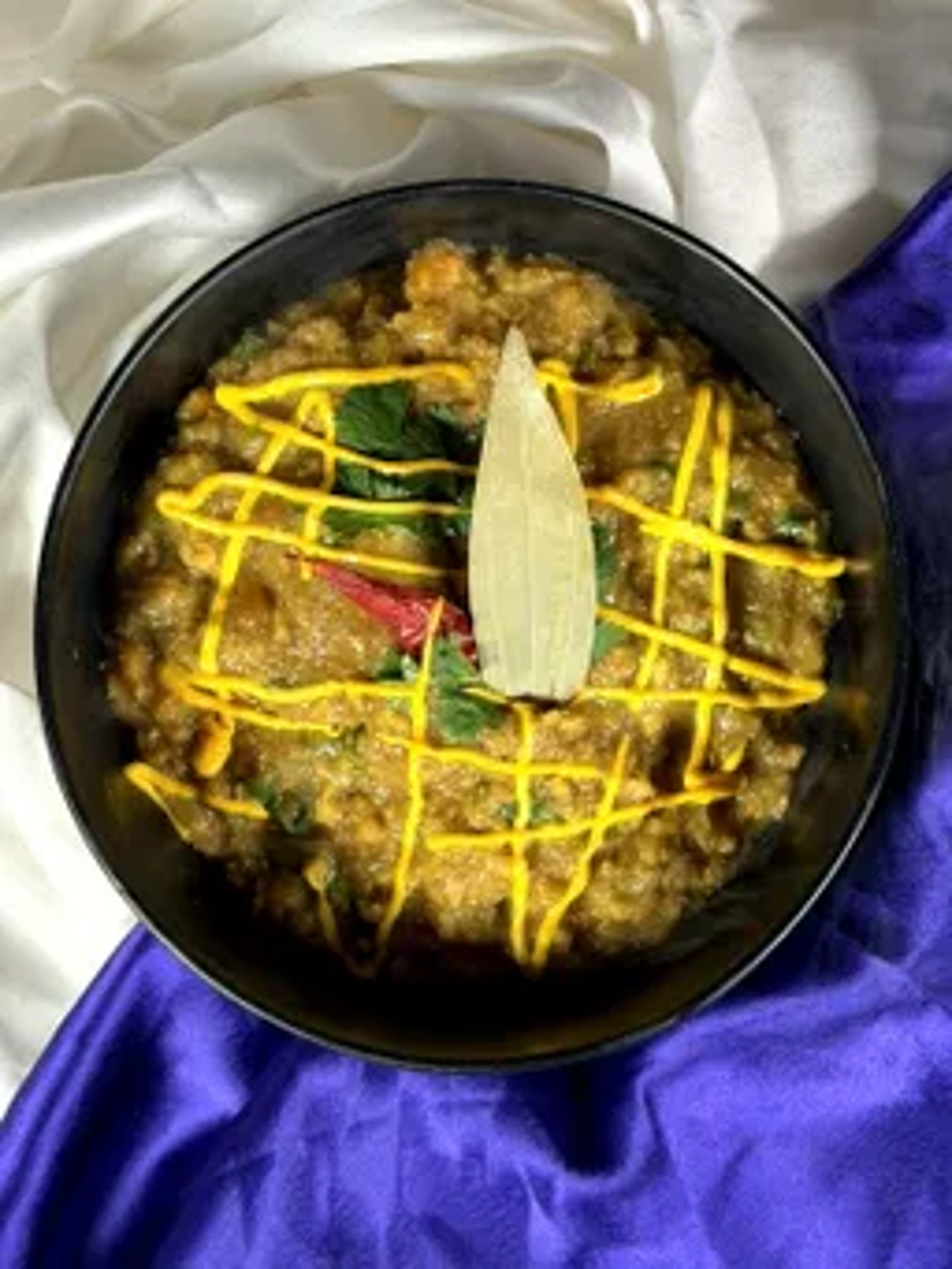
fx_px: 1759
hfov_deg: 30.3
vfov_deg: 39.6
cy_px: 634
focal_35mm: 48
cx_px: 476
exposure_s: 1/122
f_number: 1.78
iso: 80
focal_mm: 6.76
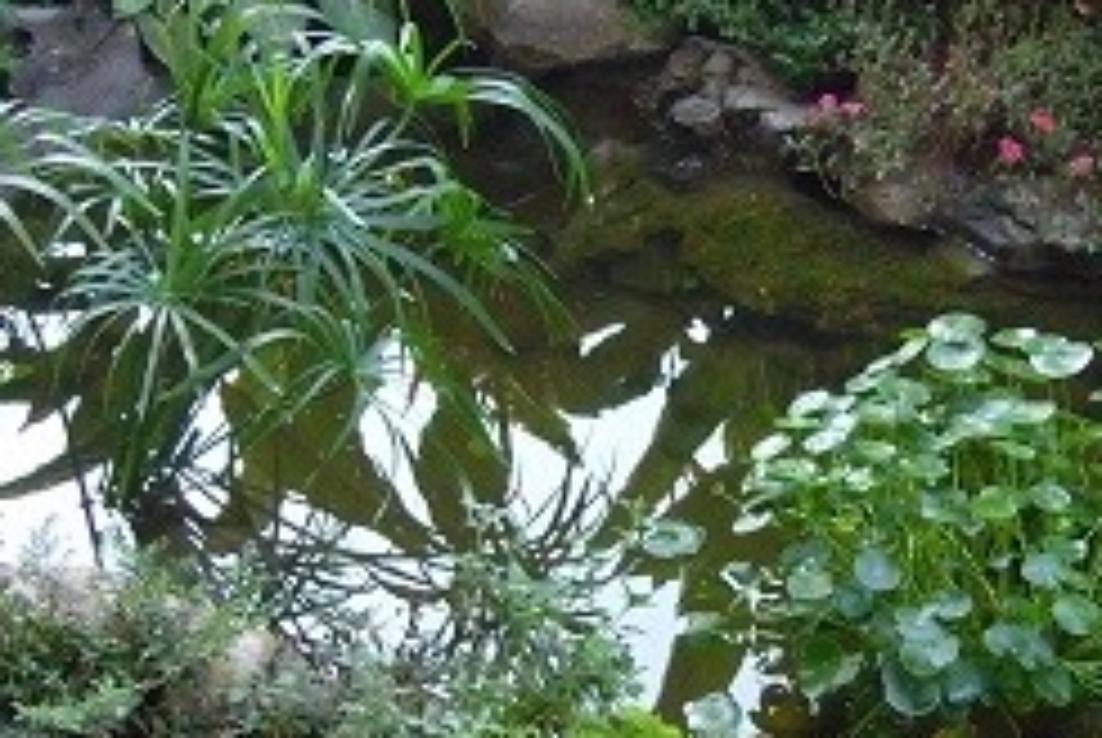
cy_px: 396
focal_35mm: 89
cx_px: 823
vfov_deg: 15.4
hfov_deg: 22.6
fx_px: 2728
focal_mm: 5.8
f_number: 2.8
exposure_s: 1/80
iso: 125
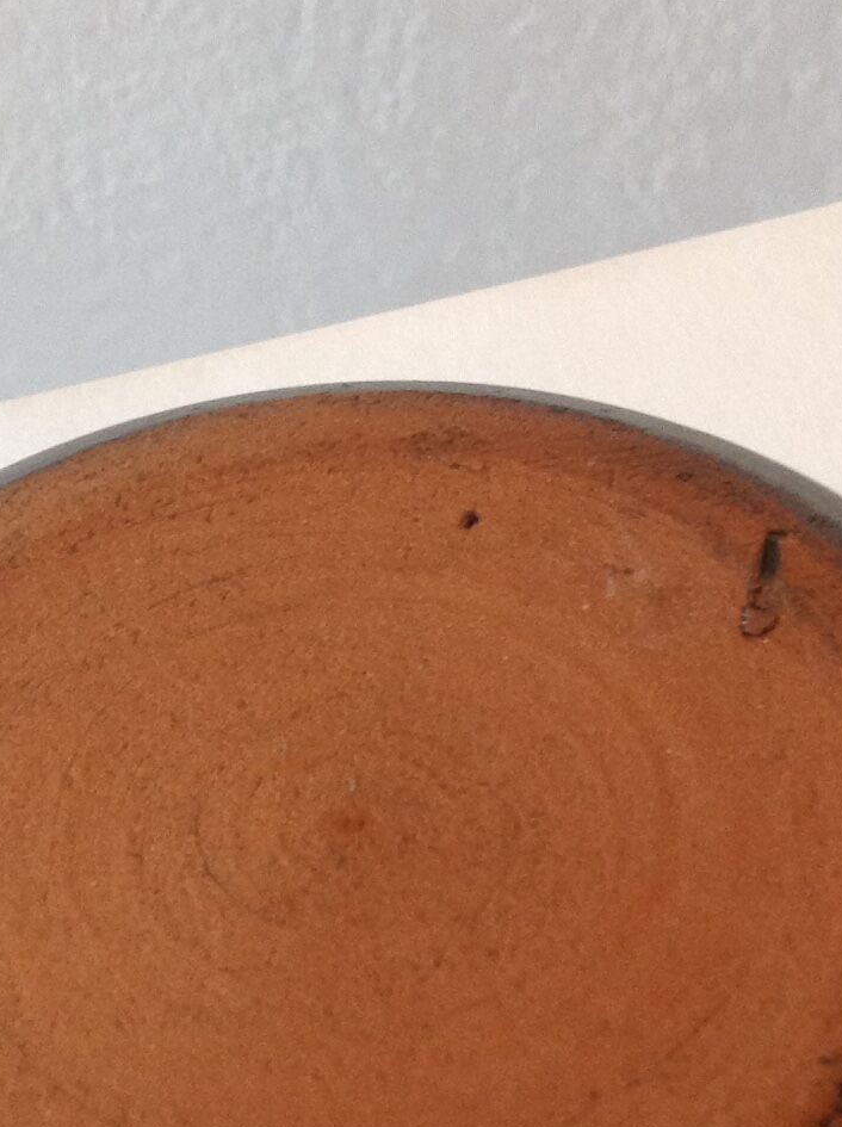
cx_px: 410
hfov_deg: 15.4
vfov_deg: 20.3
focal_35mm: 96
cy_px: 817
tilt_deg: -46.2
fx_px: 3121
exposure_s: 1/17
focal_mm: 4.28
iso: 100
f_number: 2.4
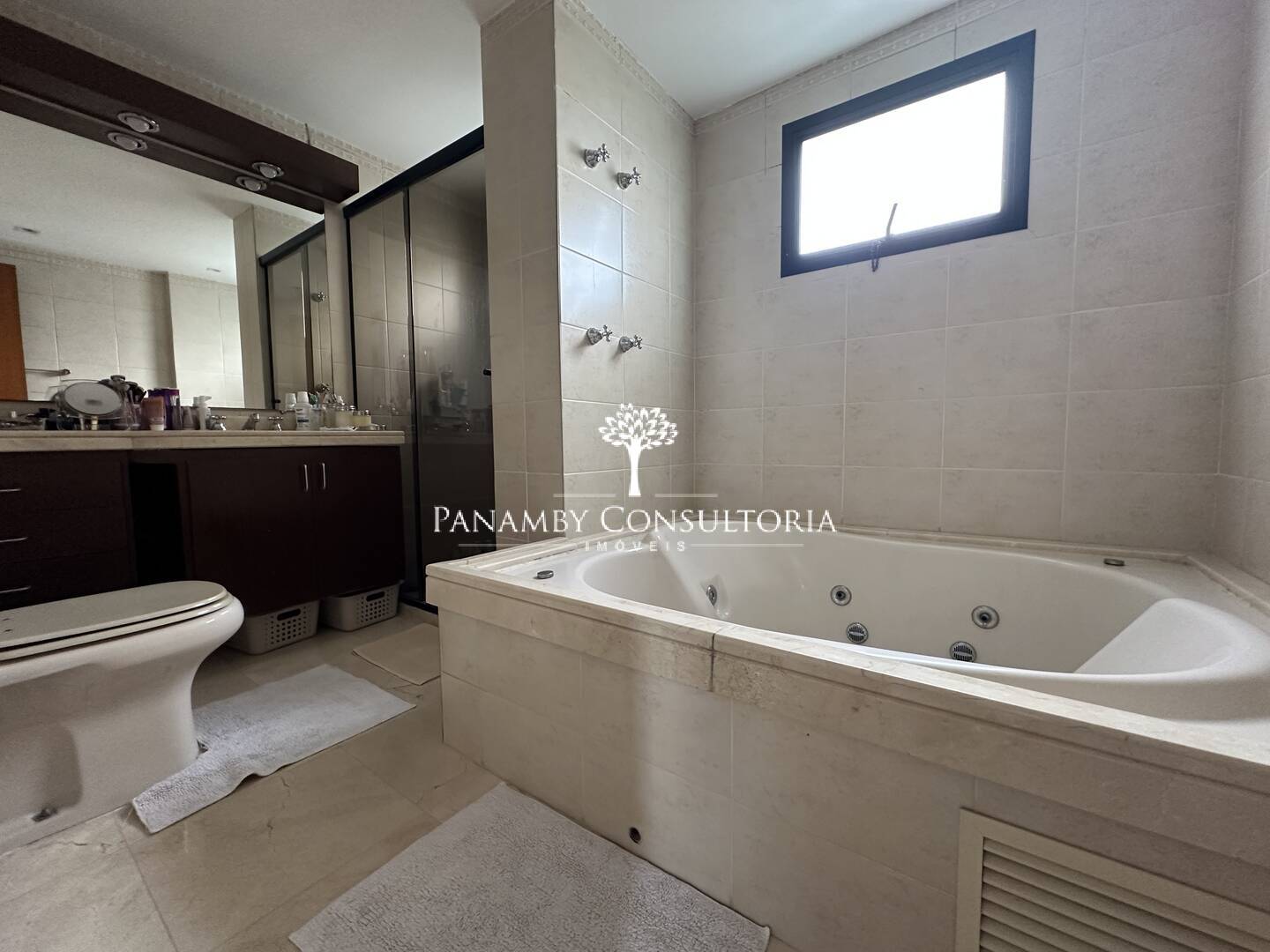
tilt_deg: -3.8
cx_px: 635
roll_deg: +0.3
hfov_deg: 102.1
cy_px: 476
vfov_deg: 85.7
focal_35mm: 14
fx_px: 514
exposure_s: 1/88
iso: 320
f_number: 2.2
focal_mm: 2.22
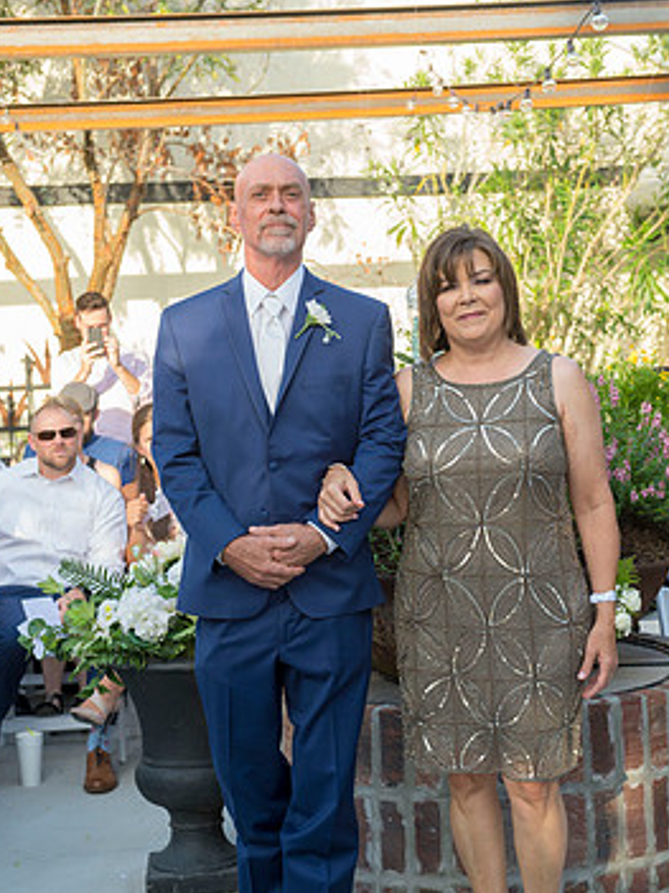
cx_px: 365
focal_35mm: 69
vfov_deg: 28.1
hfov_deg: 21.3
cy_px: 504
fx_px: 1779
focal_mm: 56
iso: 500
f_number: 5.6
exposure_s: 1/400
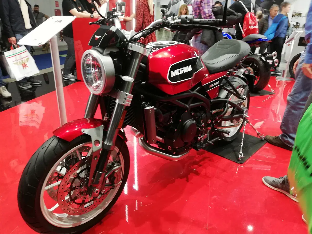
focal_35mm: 26
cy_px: 117
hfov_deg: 67.3
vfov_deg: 53.1
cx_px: 156
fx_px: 234
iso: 200
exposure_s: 1/33.3
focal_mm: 3.81
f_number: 2.2
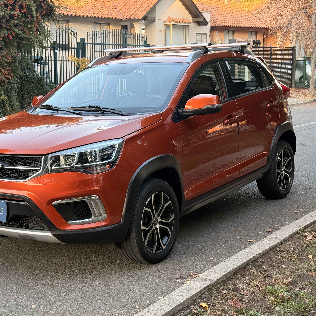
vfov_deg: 30.0
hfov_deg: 29.9
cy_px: 158
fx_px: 589
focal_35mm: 57
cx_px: 122
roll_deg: +0.6
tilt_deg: -8.7
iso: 100
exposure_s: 1/127
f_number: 1.78
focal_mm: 6.76
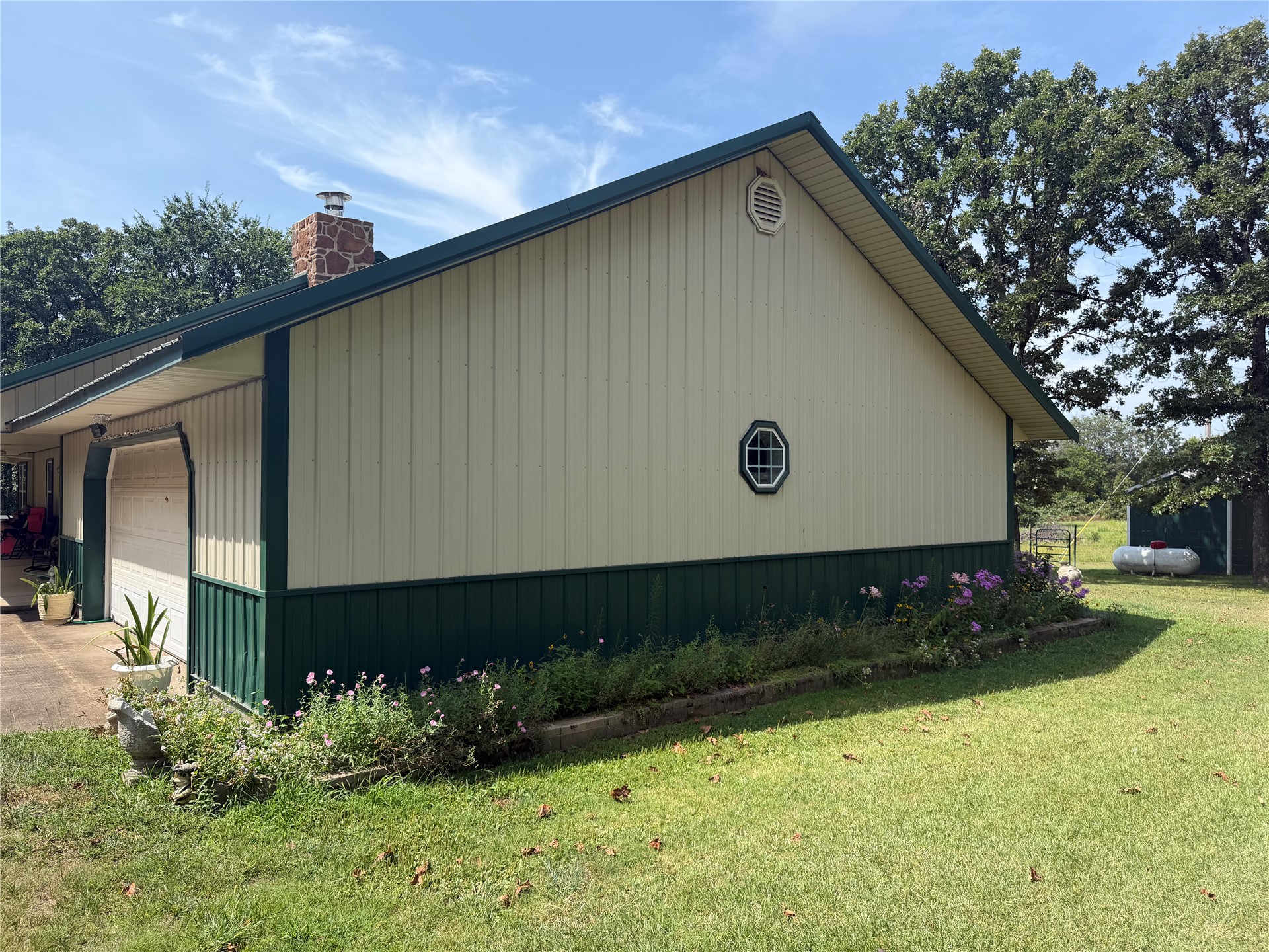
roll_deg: +0.6
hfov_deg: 71.6
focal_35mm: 24
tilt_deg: +3.0
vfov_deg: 56.8
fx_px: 880
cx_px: 634
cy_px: 476
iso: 80
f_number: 1.78
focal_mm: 6.76
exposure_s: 1/2445
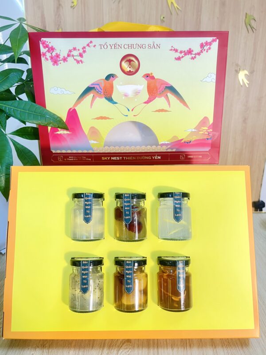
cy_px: 178
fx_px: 266
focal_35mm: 26
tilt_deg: -18.2
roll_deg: -0.3
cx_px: 133
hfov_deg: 53.1
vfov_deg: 67.3
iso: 100
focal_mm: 5.7
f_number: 1.5
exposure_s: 1/50
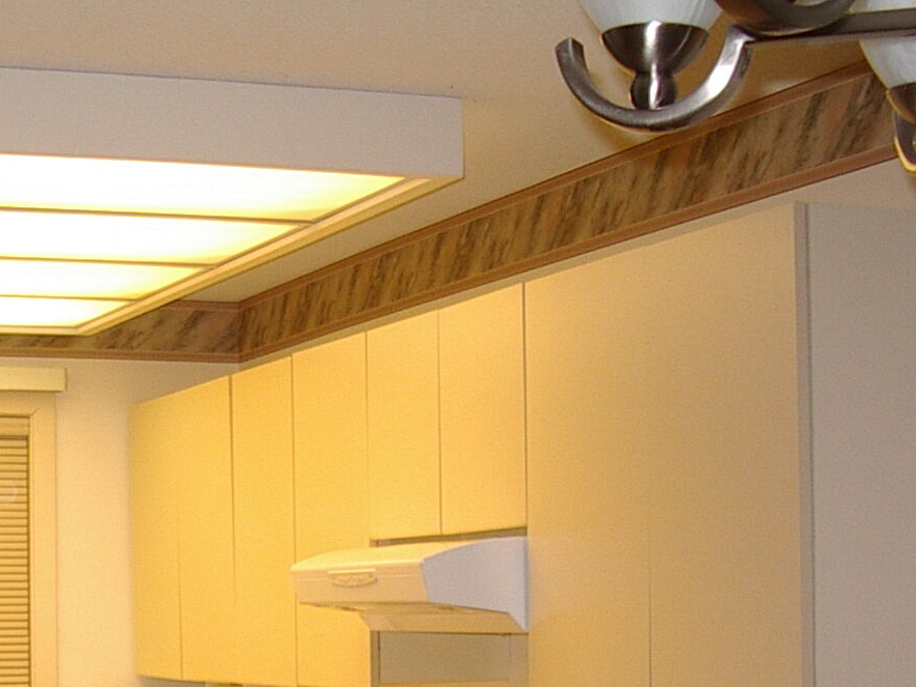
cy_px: 756
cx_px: 242
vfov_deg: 16.3
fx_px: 2329
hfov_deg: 22.1
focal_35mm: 88
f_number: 2.6
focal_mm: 5.8
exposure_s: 1/60
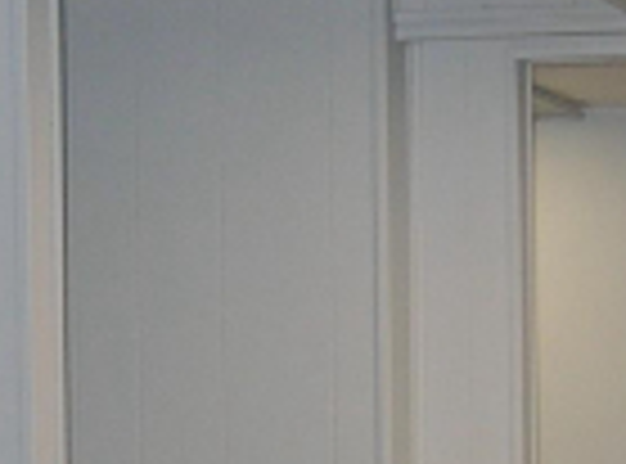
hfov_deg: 11.4
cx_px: 302
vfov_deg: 8.3
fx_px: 3133
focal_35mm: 174
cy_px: 730
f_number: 2.7
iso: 50
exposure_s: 1/60.1
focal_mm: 6
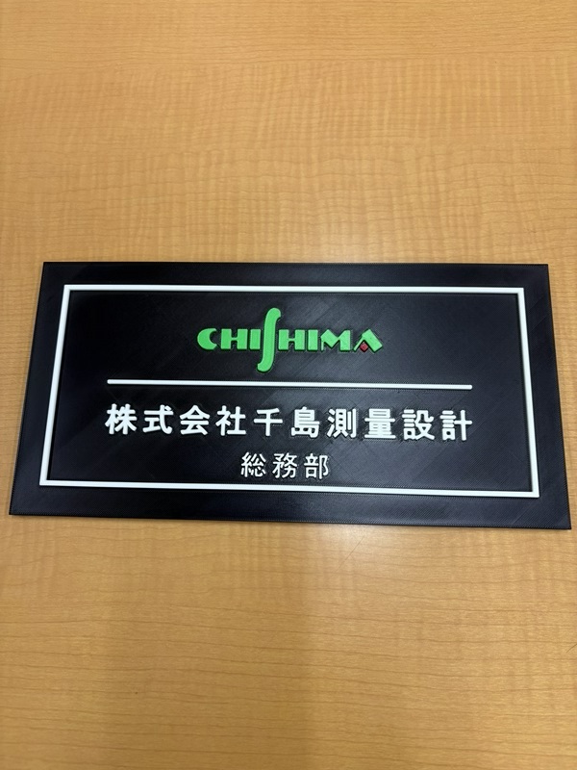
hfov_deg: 53.1
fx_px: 578
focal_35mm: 26
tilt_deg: -74.8
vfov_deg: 67.3
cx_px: 288
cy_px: 385
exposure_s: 1/100
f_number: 1.6
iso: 100
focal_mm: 5.96
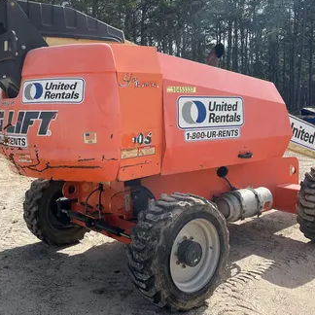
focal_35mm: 39
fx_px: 402
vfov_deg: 42.7
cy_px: 134
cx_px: 139
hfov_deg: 42.8
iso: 50
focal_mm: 5.1
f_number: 1.6
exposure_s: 1/2463
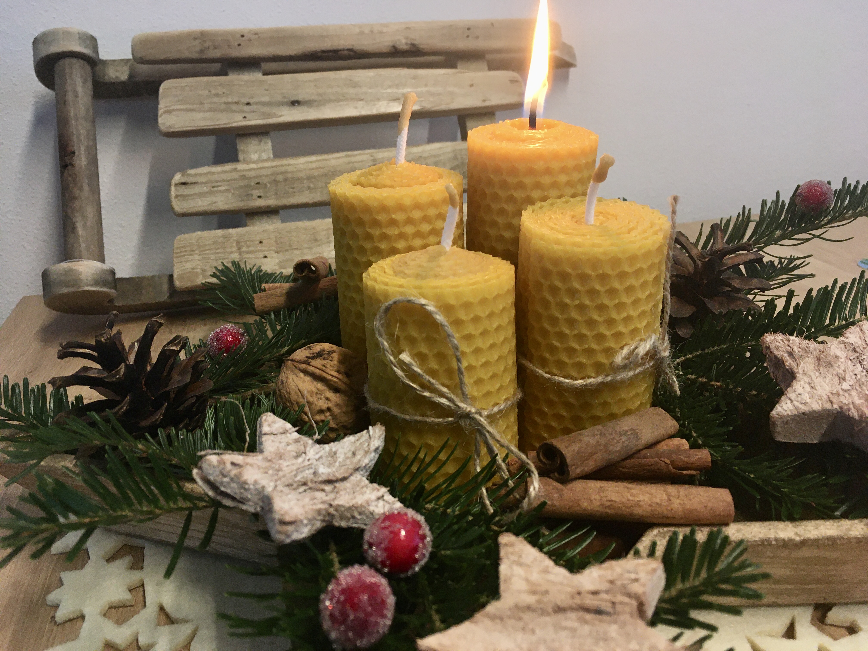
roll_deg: +1.1
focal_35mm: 29
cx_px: 434
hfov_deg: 61.7
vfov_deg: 48.2
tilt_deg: -23.7
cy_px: 326
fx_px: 727
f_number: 2.2
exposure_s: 1/33
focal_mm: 4.15
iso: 40
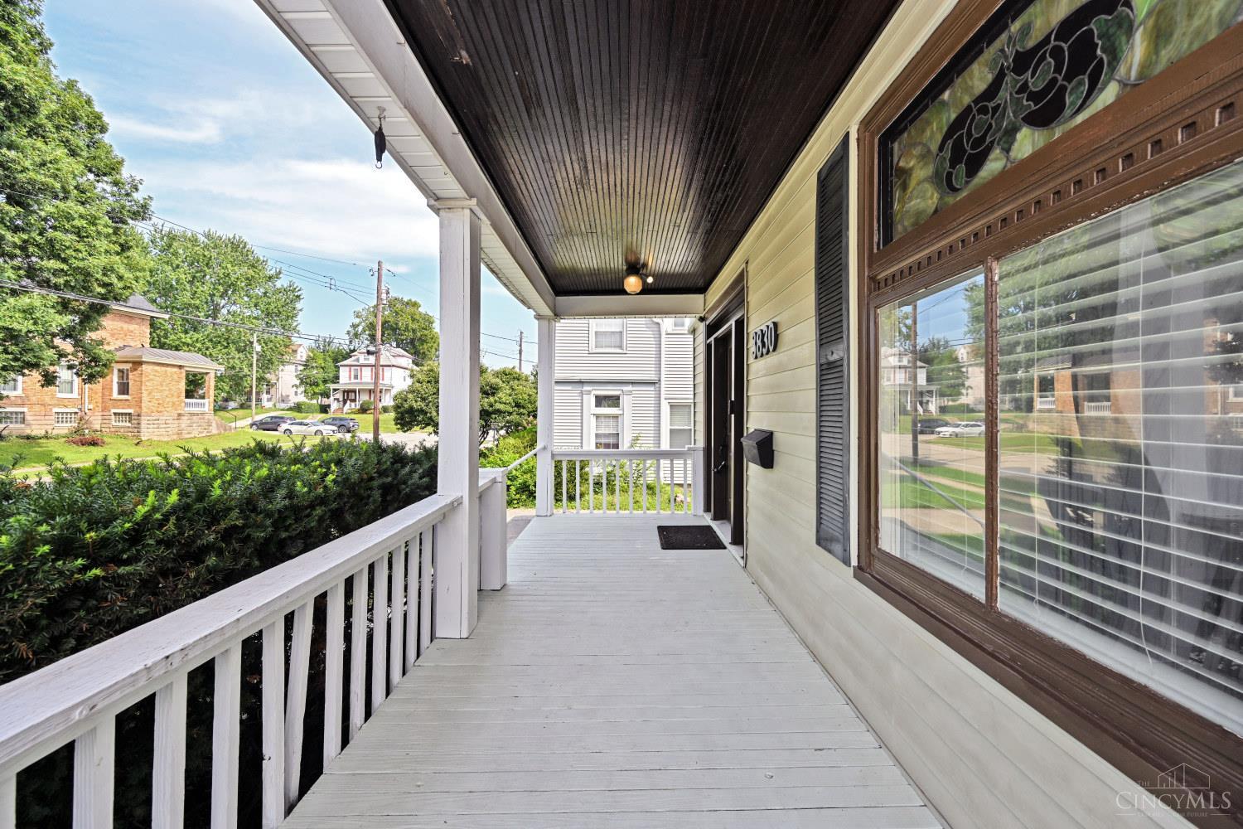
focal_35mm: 14
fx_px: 483
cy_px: 414
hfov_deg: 104.3
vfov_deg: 81.2
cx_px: 622
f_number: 6.3
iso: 100
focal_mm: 14
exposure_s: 1/160
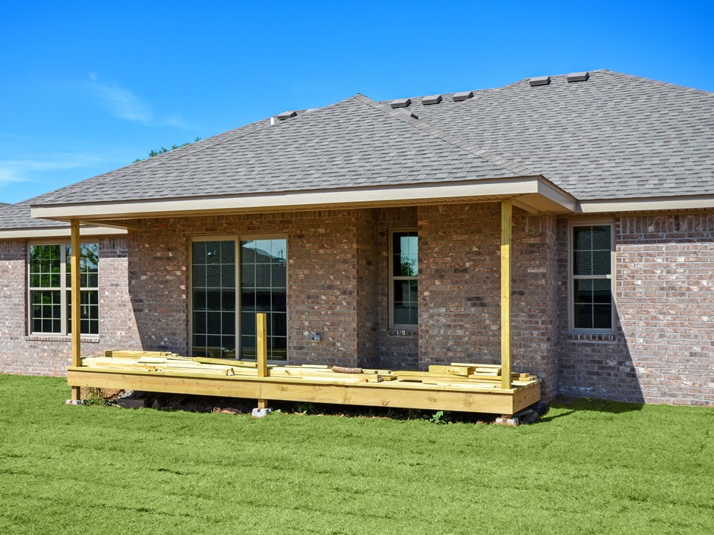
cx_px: 314
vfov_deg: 36.0
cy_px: 268
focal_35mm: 40
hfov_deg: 46.7
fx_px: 825
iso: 125
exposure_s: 1/250
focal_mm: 24
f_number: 8
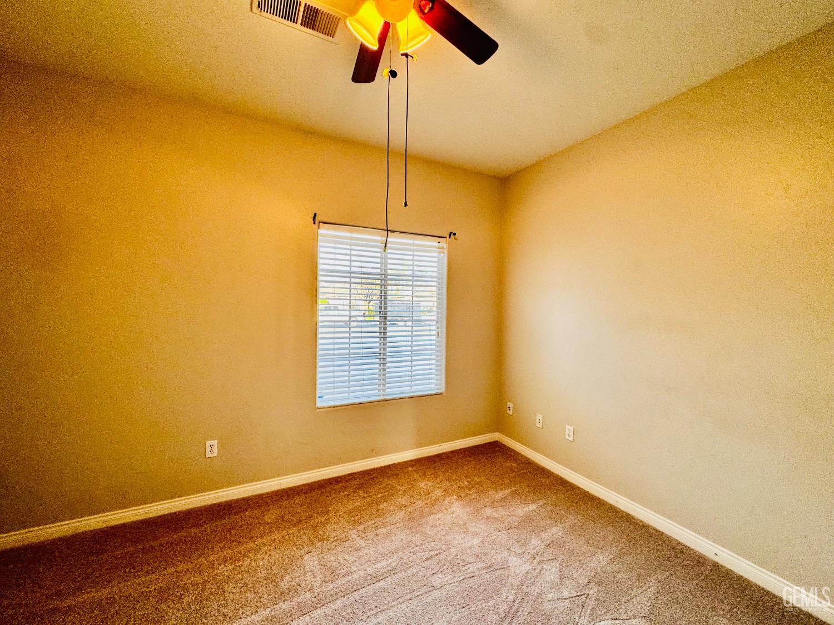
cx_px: 417
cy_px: 312
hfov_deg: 102.1
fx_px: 337
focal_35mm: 14
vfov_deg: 85.7
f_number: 2.2
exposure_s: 1/120
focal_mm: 2.22
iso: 125
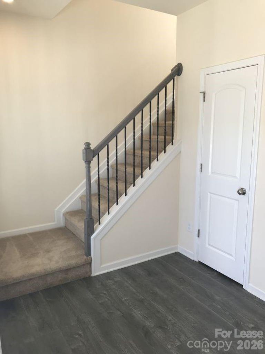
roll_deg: +0.4
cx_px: 132
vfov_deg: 63.4
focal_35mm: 28
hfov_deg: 49.7
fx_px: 286
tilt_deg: -8.6
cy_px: 177
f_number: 1.8
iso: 20
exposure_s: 1/130
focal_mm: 3.99
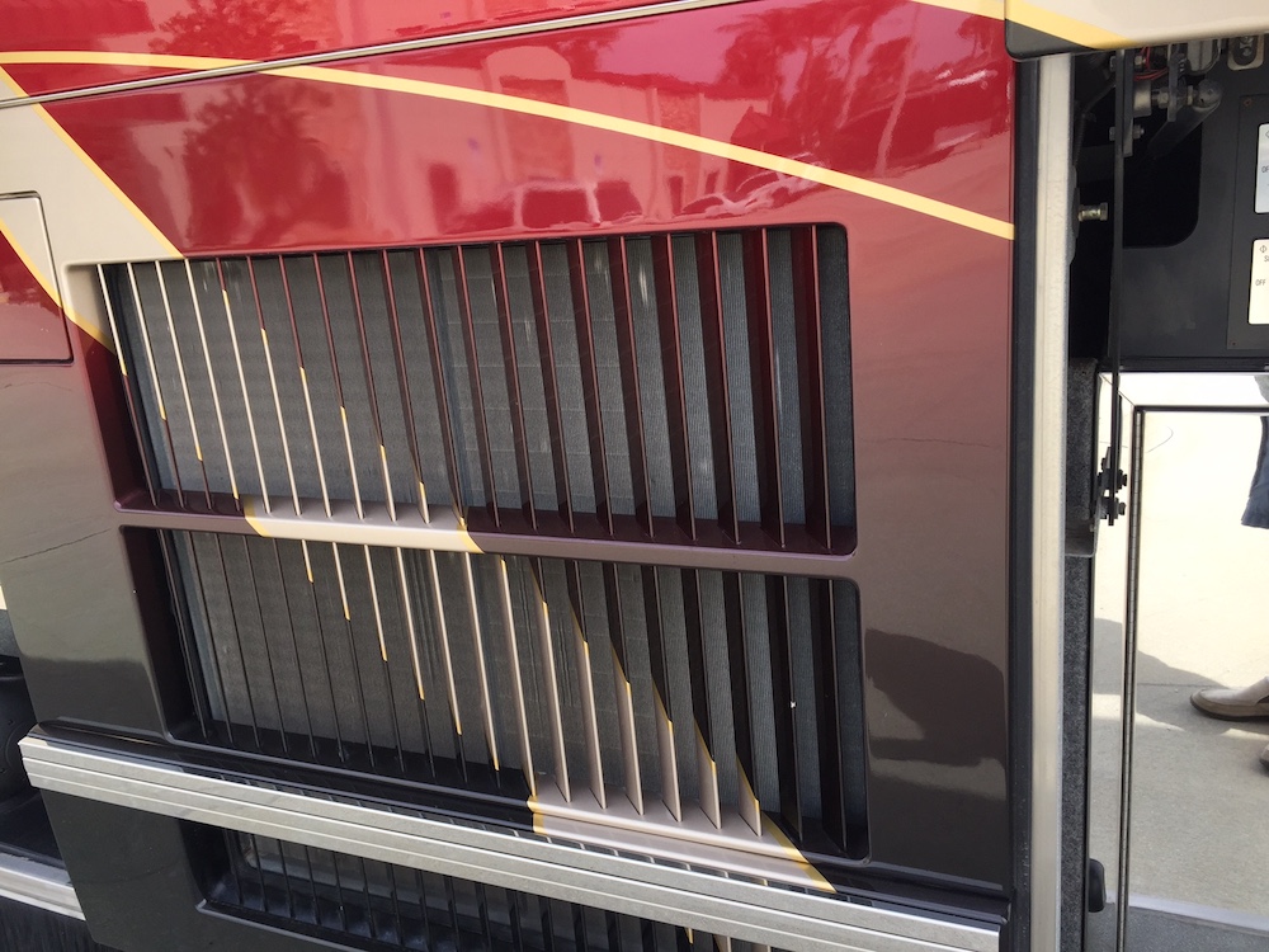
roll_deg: +3.4
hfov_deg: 61.7
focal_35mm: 29
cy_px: 476
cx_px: 634
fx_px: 1063
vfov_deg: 48.2
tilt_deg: -14.5
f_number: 2.2
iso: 32
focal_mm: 4.15
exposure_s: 1/488
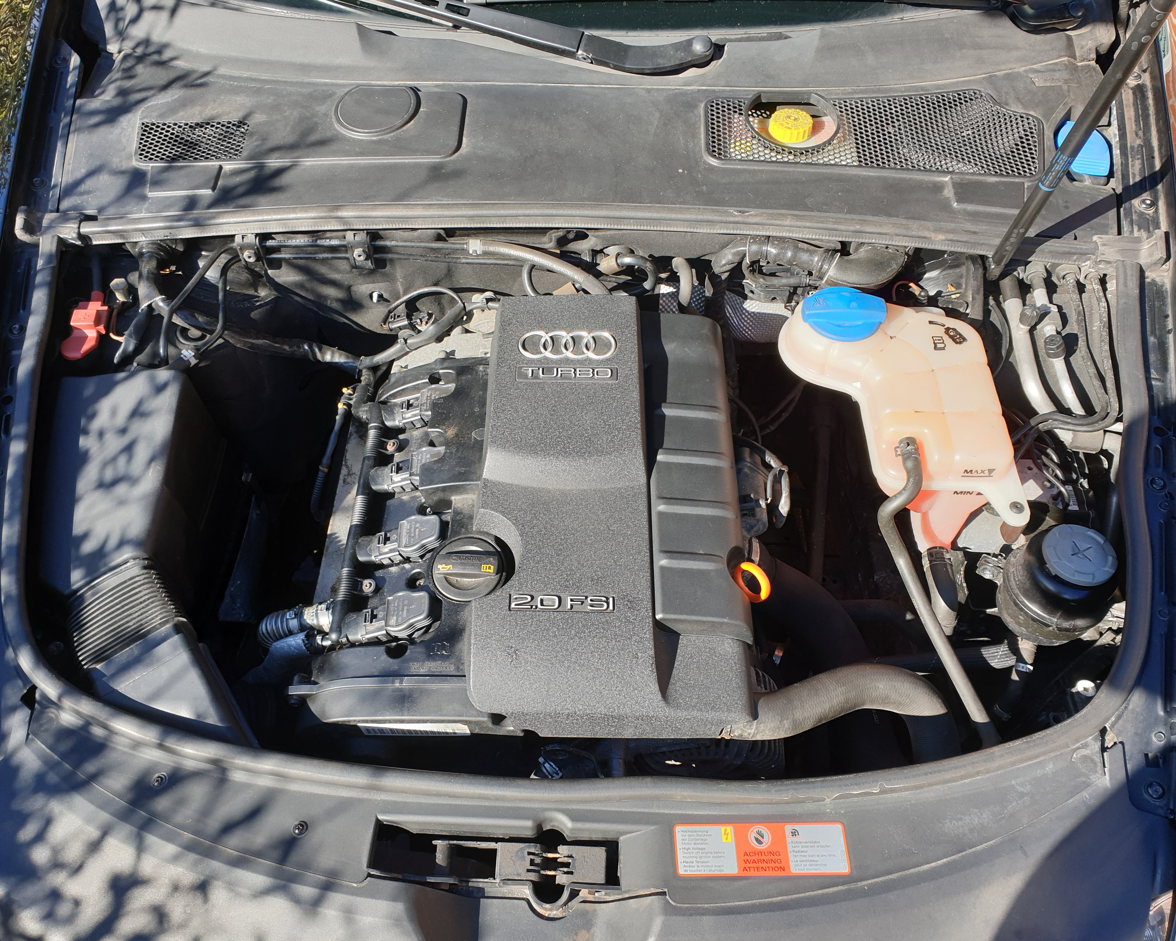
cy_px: 480
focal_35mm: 28
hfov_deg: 62.2
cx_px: 553
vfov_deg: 51.5
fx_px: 975
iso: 50
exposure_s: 1/344
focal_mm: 4.3
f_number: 2.4
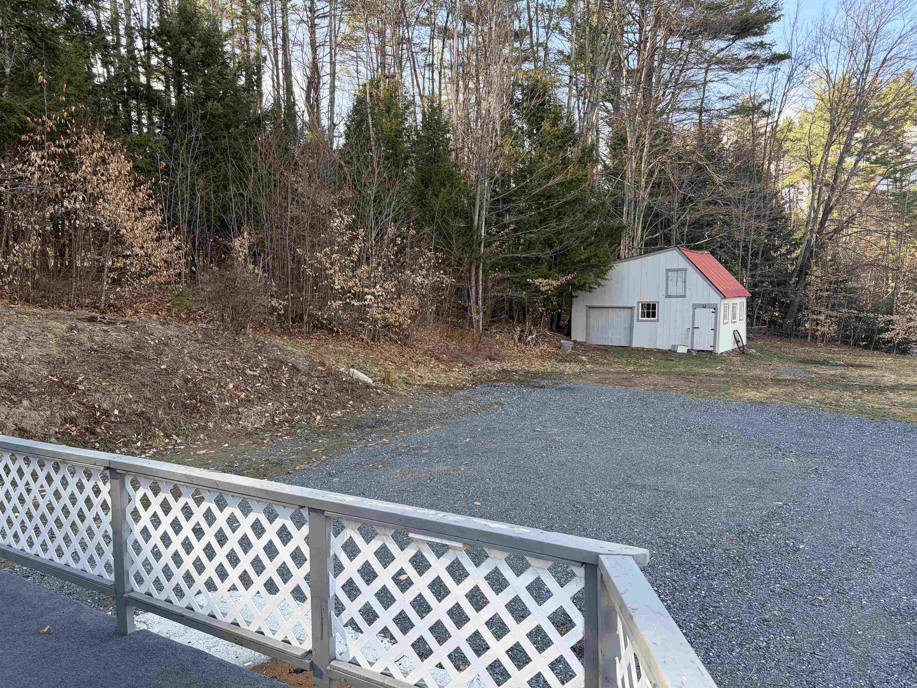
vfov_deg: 53.1
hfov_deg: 67.3
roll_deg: +1.3
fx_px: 689
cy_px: 344
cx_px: 458
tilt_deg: -2.9
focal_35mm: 26
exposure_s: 1/535
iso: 64
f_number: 1.6
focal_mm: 5.96
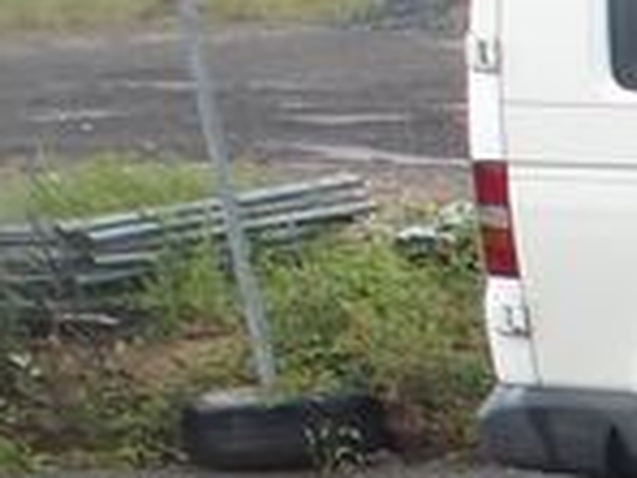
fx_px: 3441
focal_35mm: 187
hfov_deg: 8.2
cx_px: 2161
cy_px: 1512
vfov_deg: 7.0
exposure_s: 1/418
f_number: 3
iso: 100
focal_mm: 4.9
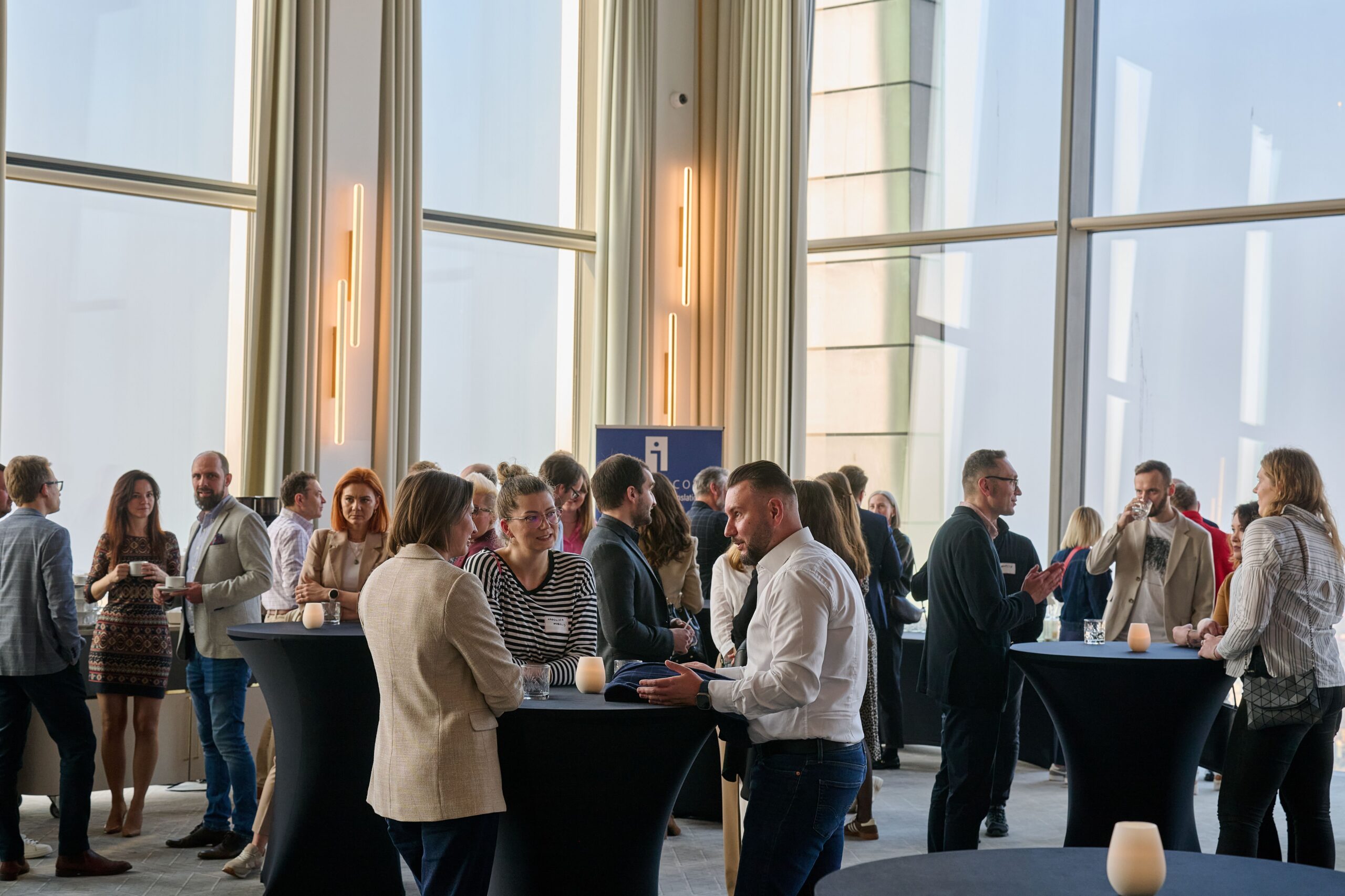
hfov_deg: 35.6
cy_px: 448
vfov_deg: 24.2
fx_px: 2092
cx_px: 672
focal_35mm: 56
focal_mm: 56
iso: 320
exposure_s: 1/160
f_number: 5.6
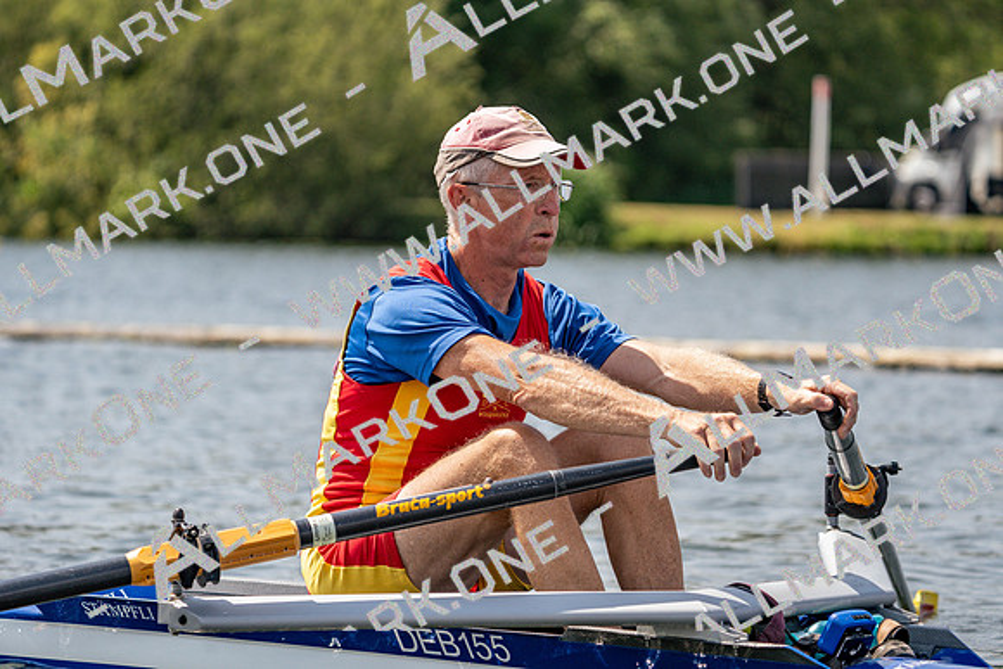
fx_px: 5573
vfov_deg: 6.9
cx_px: 502
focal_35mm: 200
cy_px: 334
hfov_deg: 10.3
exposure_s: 1/1600
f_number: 5.6
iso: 200
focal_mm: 200
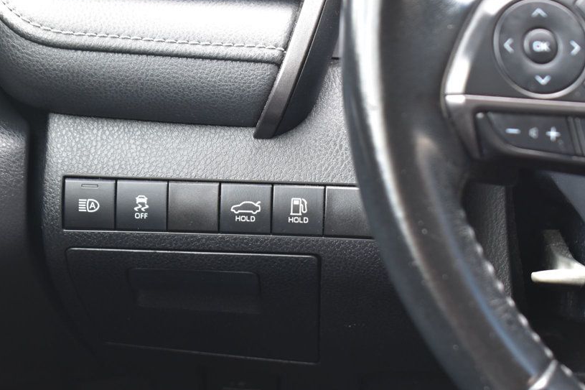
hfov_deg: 19.7
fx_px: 1684
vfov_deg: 13.2
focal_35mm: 104
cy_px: 227
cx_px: 252
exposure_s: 1/20
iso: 400
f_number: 6.3
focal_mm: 55
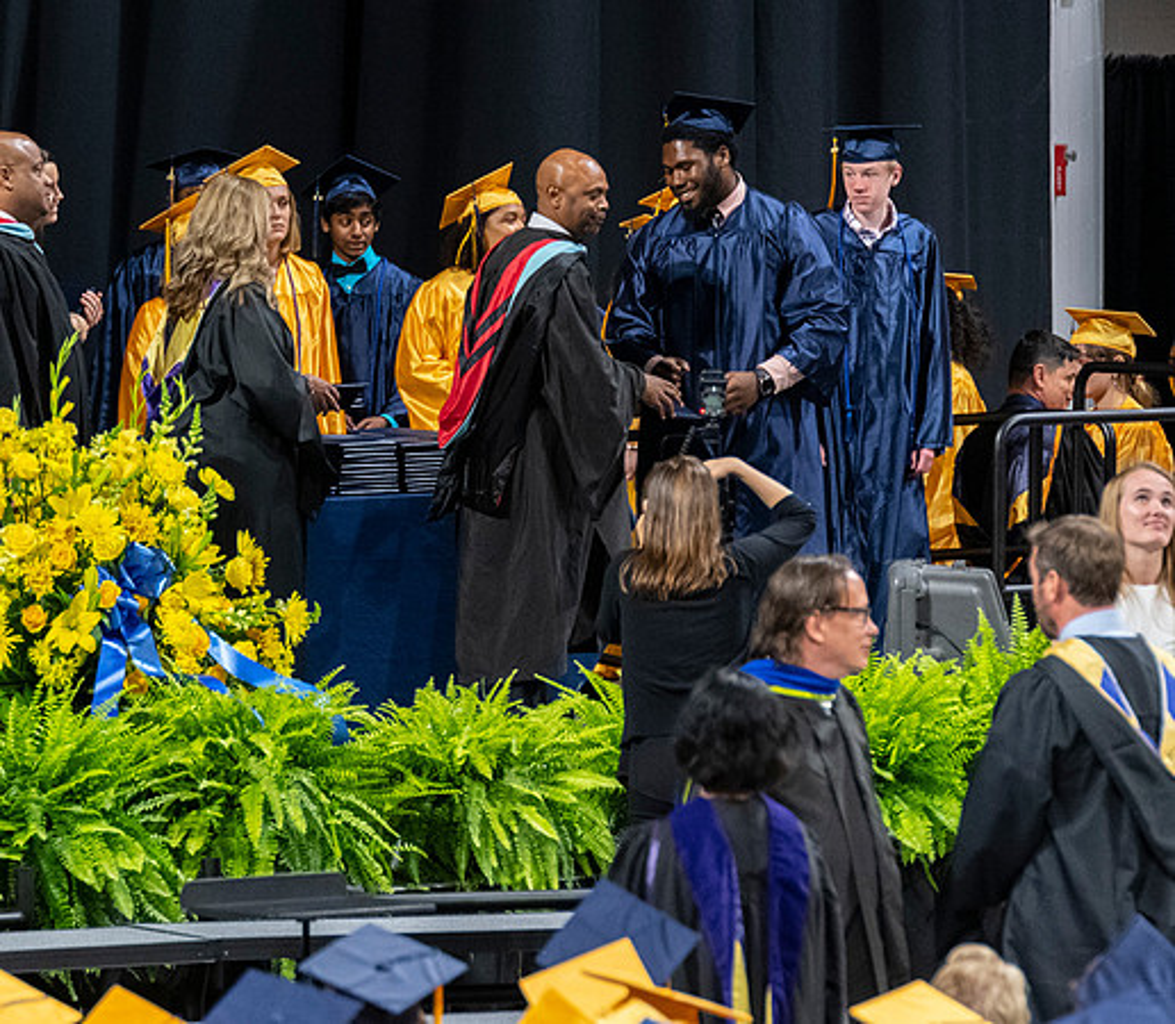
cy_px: 345
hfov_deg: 4.7
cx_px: 340
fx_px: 14417
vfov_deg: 4.1
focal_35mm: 400
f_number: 4
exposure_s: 1/200
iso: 2000
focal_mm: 190
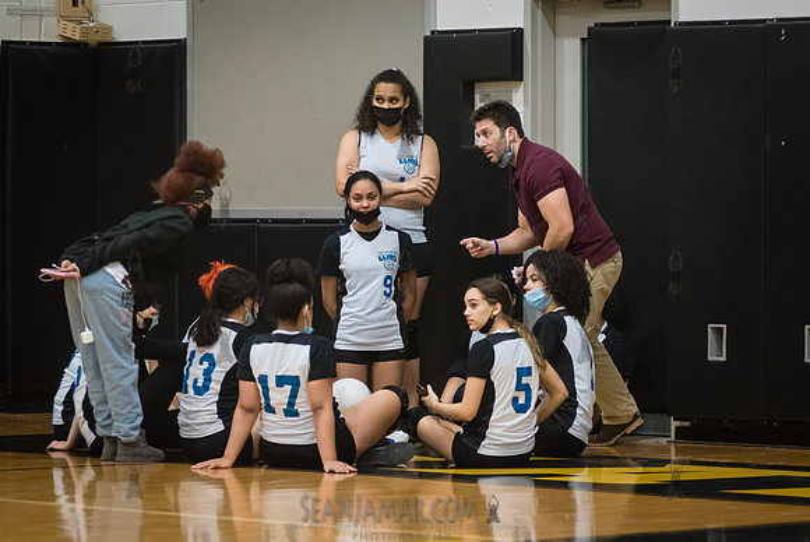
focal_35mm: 202
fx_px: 4556
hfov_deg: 10.2
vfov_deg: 6.8
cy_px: 267
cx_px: 441
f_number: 3.2
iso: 5000
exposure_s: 1/250
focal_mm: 170
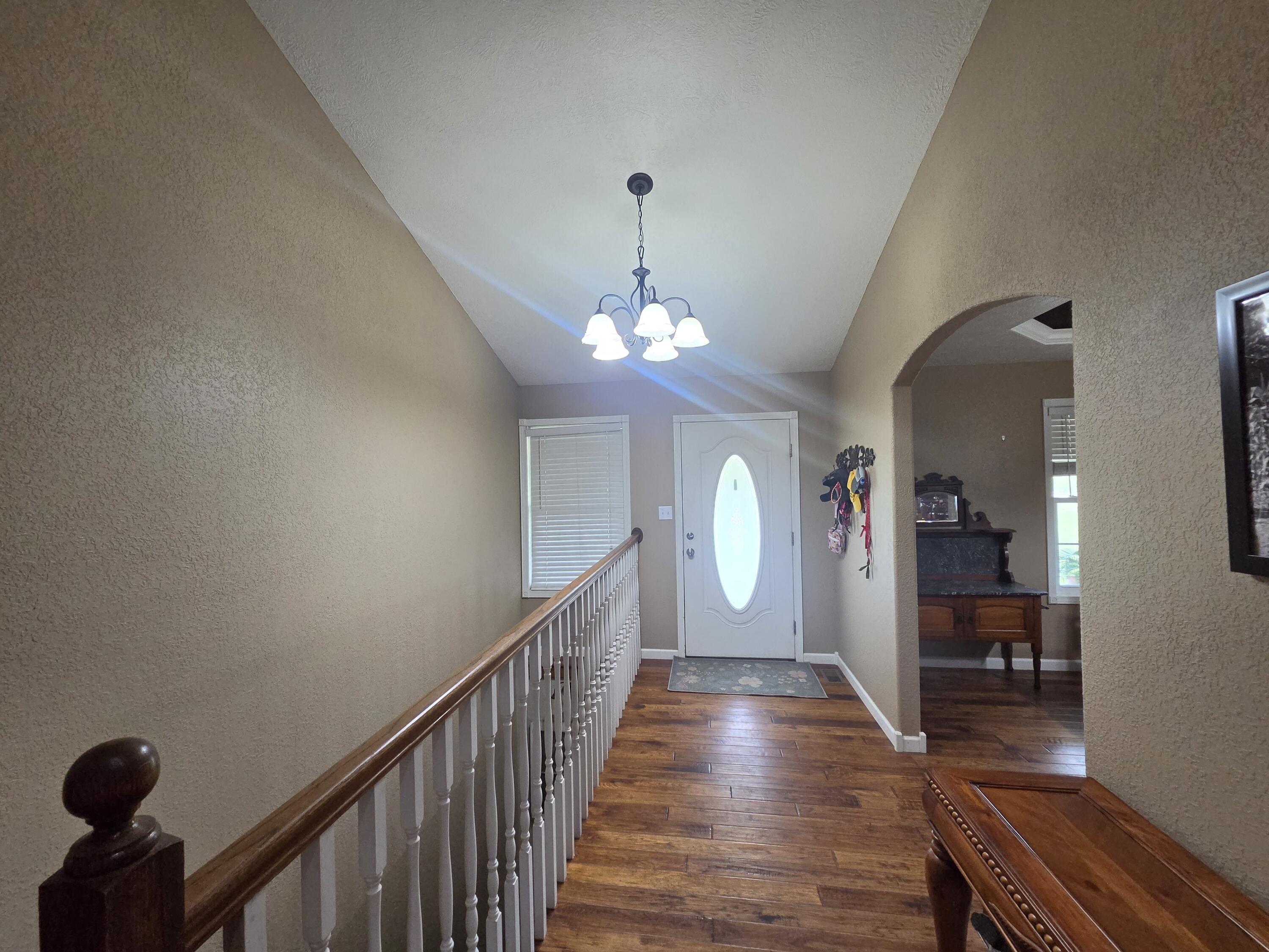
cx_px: 634
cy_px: 476
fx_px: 477
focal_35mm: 13
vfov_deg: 89.9
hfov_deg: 106.2
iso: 320
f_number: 2.2
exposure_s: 1/120
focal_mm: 2.2
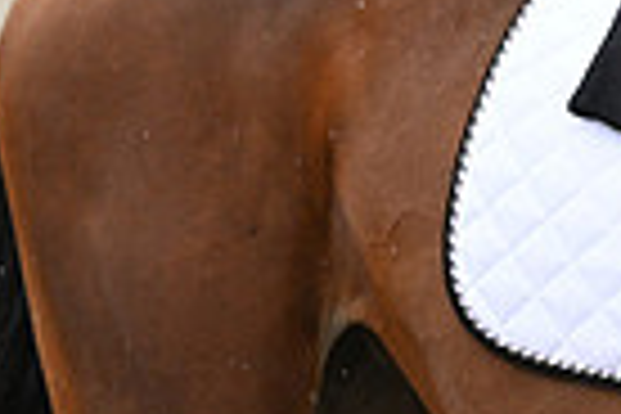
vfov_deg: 1.1
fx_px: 21768
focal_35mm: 1262
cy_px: -236
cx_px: 1166
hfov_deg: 1.6
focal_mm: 300
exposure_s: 1/1250
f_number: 4.5
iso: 2800
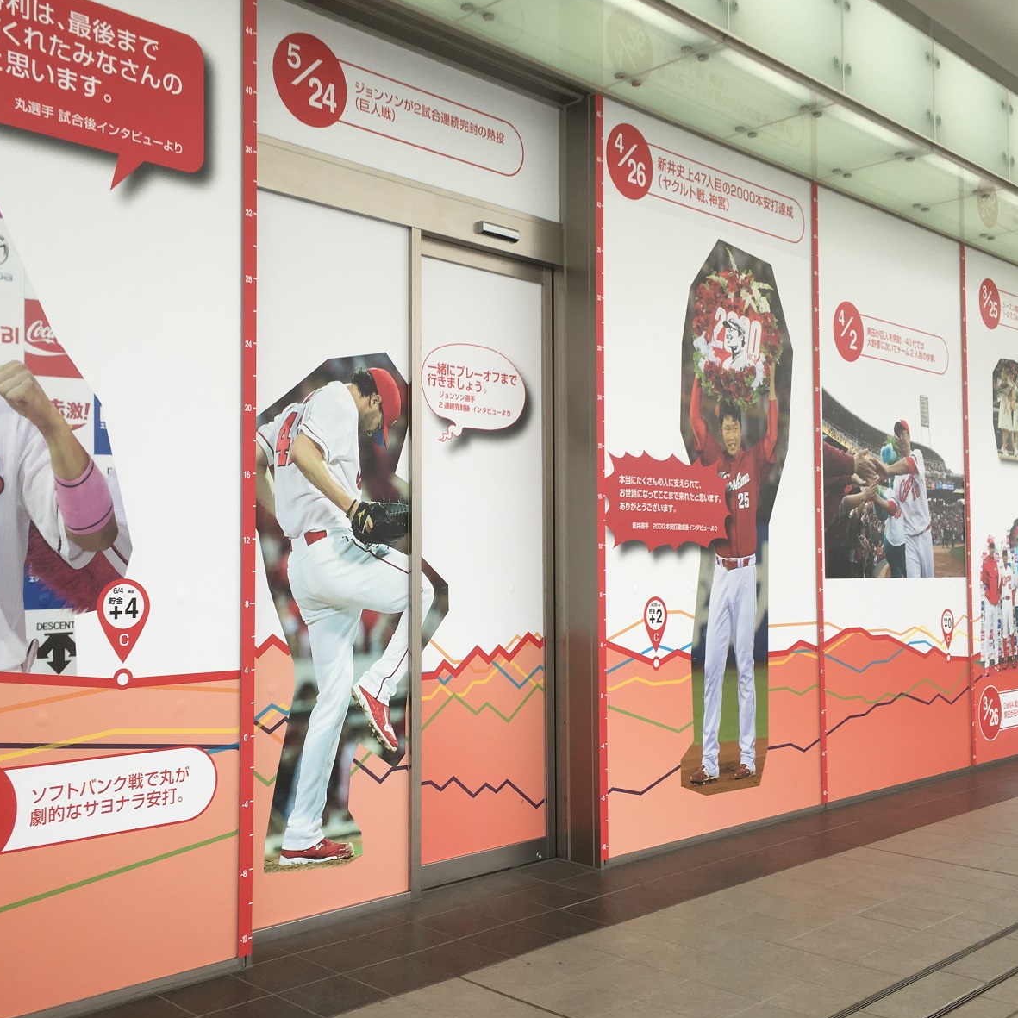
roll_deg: -0.3
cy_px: 509
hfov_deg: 47.1
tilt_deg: +3.3
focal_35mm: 35
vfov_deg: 47.2
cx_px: 437
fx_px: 1165
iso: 25
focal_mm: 4.15
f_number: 2.2
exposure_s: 1/120
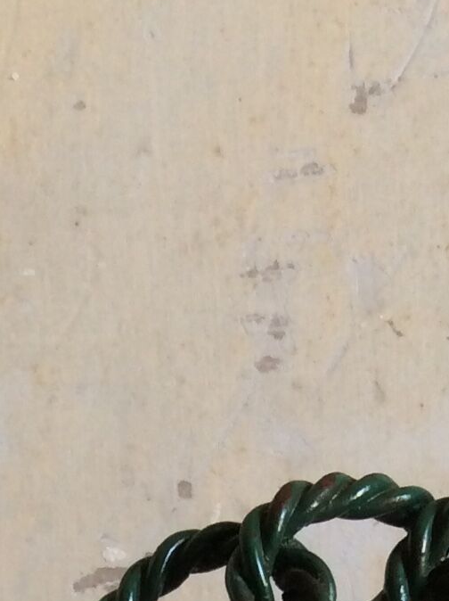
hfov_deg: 12.0
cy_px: 1084
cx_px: 78
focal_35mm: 123
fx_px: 2131
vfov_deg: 14.2
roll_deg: +1.1
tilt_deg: -11.3
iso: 40
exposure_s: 1/25
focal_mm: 3.3
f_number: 2.4
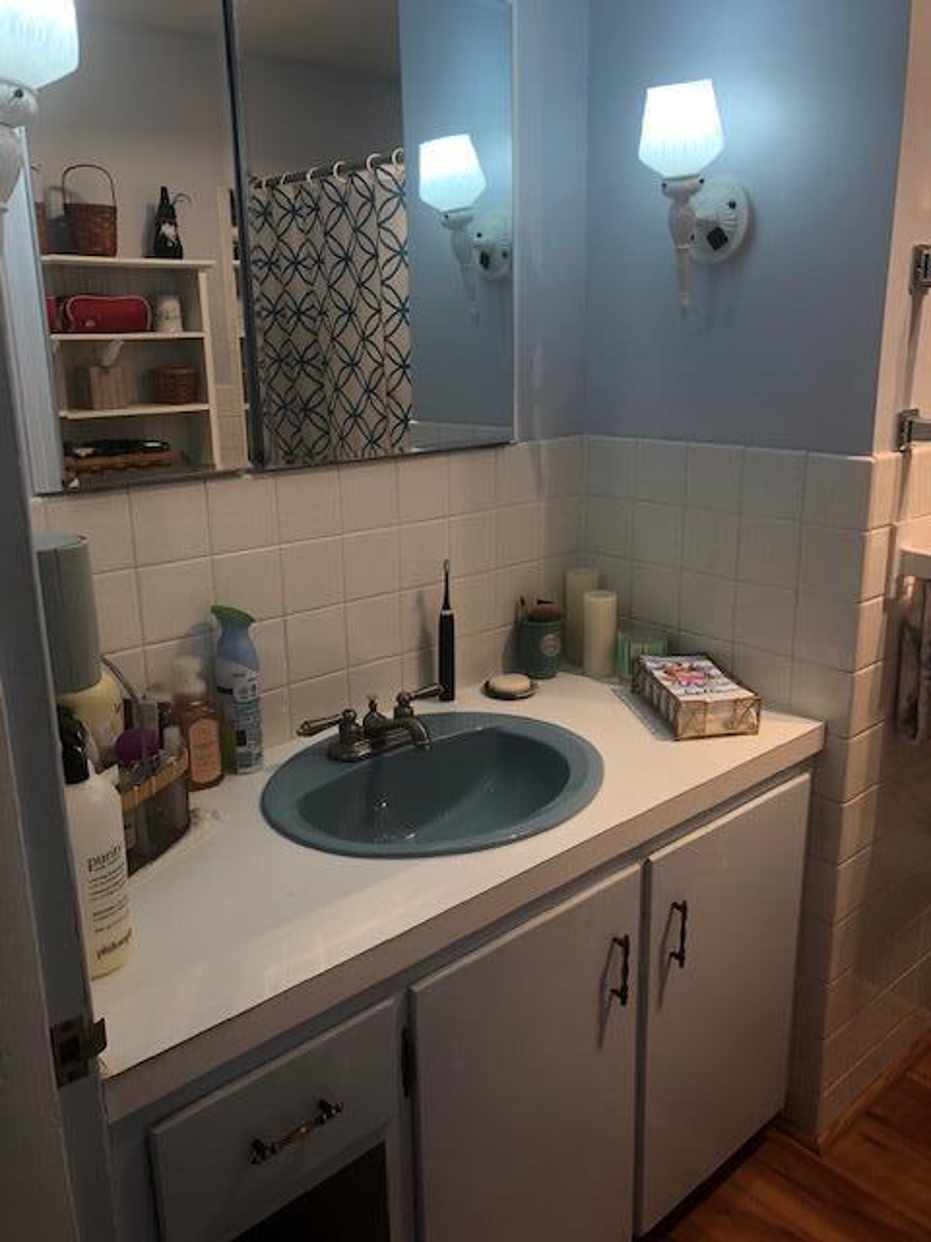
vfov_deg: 63.4
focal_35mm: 28
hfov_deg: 49.7
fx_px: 1004
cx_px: 466
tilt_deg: -14.8
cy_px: 621
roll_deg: +0.9
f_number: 1.8
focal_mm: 3.99
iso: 50
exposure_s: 1/120
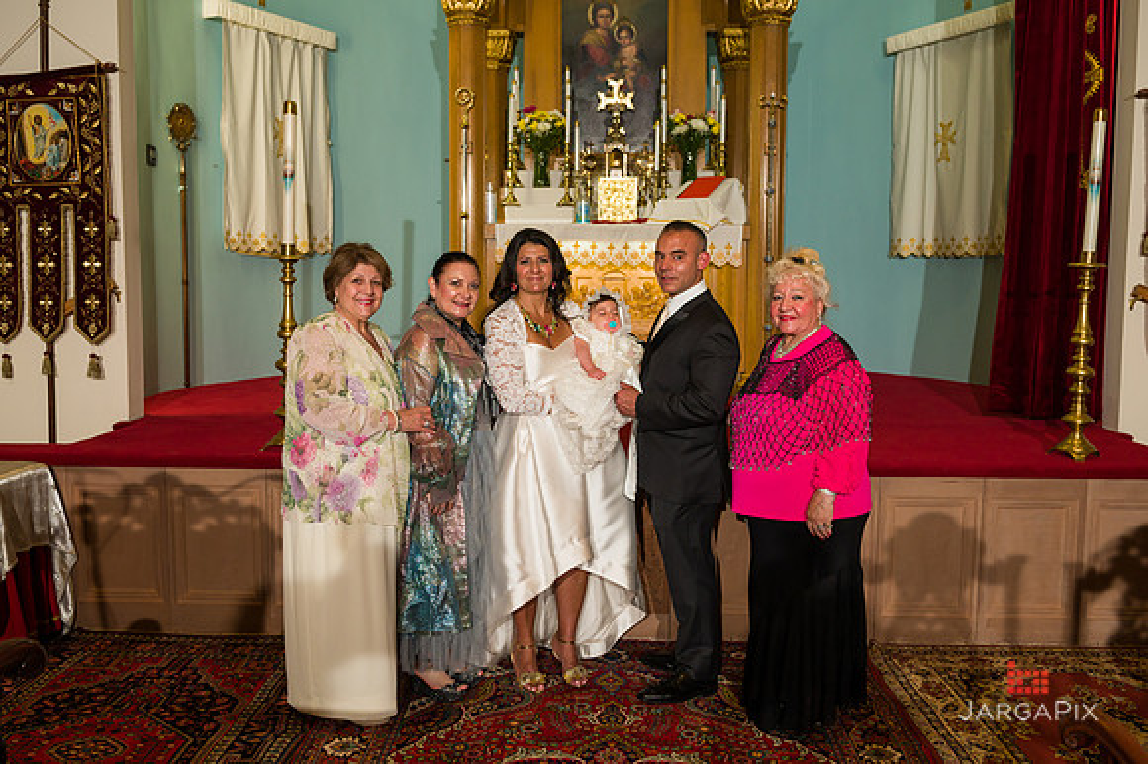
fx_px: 1095
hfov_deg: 55.3
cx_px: 574
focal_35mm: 34
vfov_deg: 38.4
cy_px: 356
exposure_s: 1/200
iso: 640
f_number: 5
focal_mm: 31
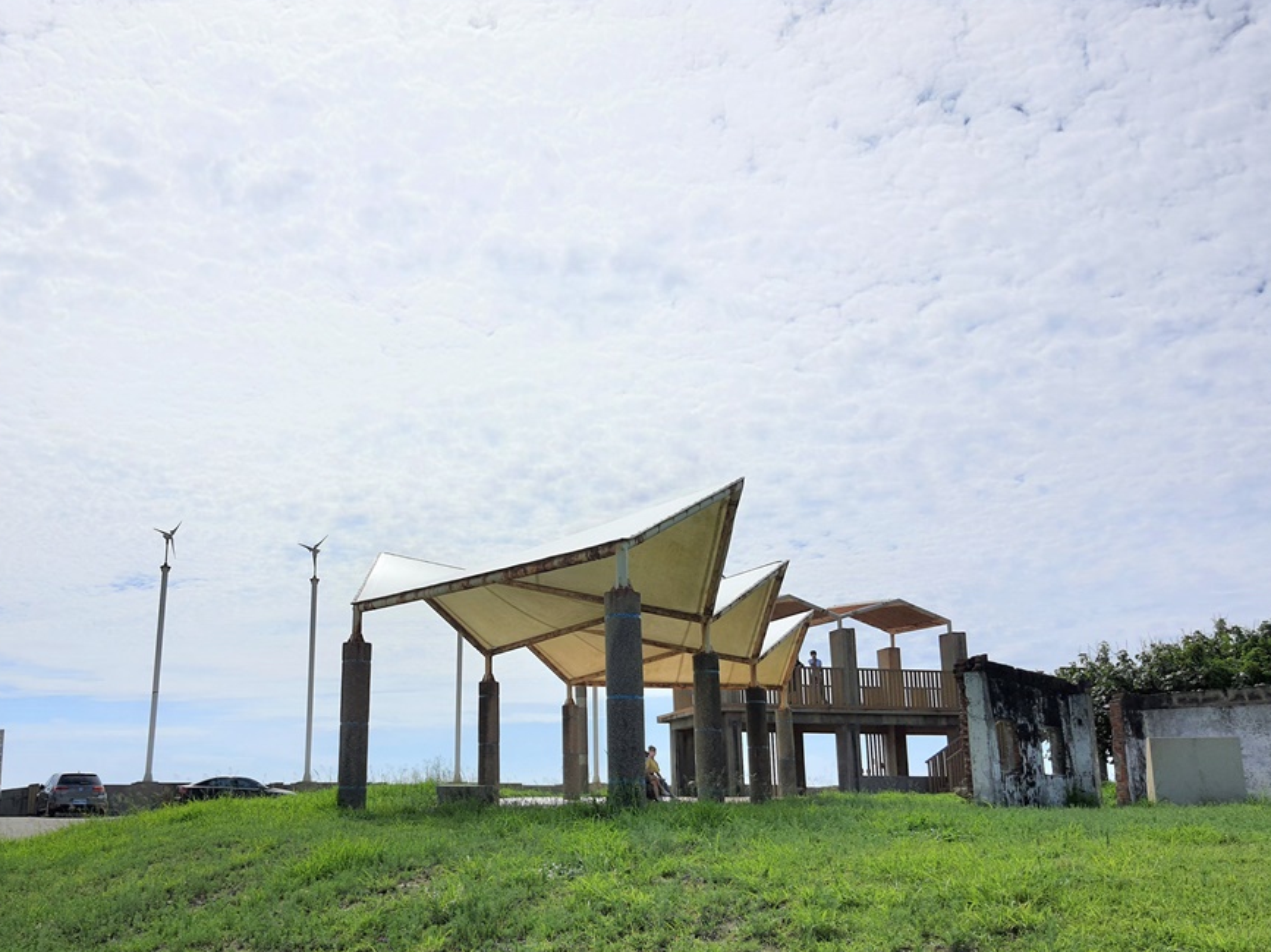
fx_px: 1101
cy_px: 545
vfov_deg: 46.6
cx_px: 547
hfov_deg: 59.7
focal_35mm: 30
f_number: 1.7
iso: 50
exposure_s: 1/7872
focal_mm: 4.32
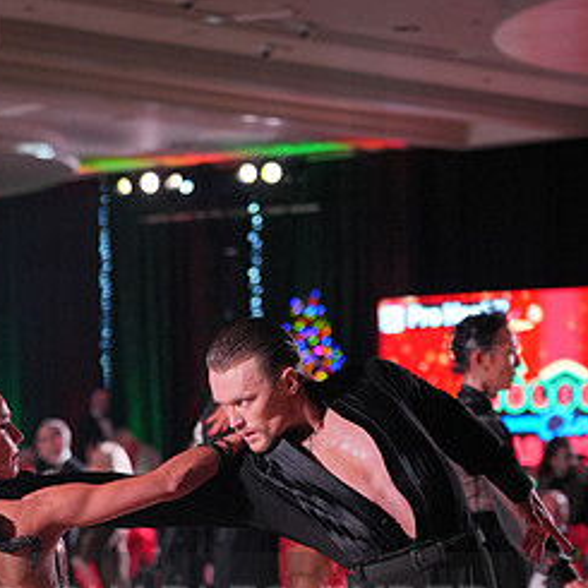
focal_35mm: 159
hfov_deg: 11.0
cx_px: 198
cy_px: 634
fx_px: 3056
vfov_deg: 10.9
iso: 2000
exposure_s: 1/800
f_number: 2.8
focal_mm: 79
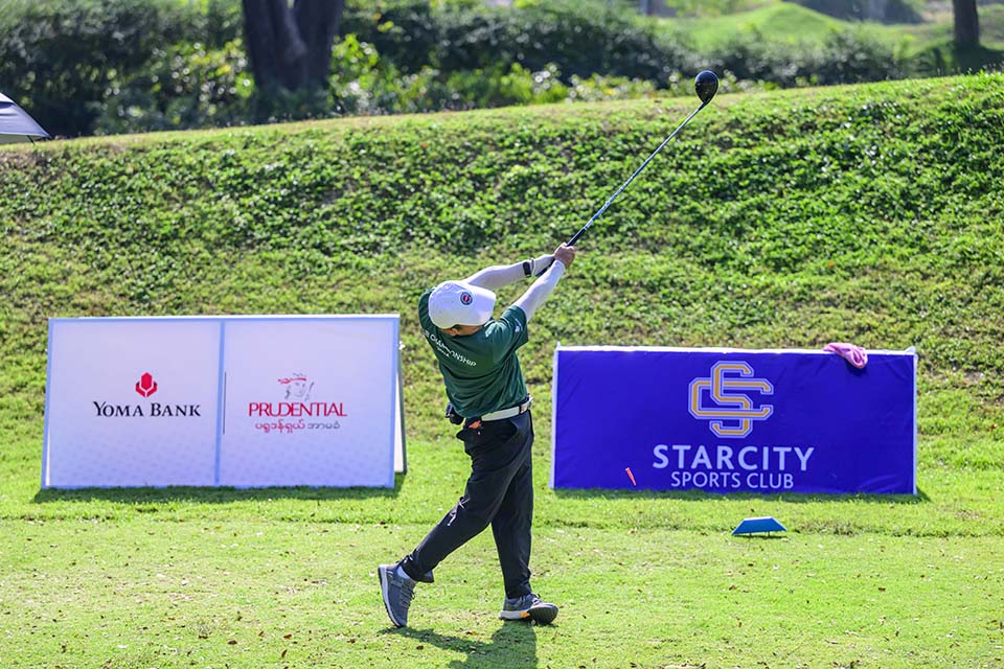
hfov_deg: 19.5
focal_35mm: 105
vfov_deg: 13.0
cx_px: 502
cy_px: 334
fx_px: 2928
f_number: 2.8
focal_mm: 105
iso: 640
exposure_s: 1/10000
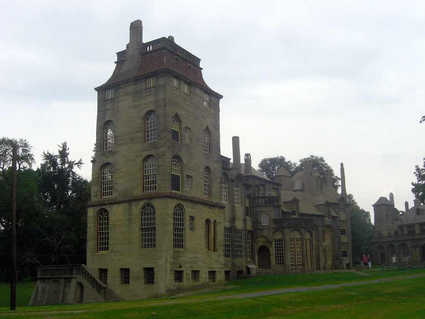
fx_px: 565
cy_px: 160
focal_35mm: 46
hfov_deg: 41.2
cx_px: 212
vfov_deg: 31.5
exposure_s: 1/500
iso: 80
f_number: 4.4
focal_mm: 9.5
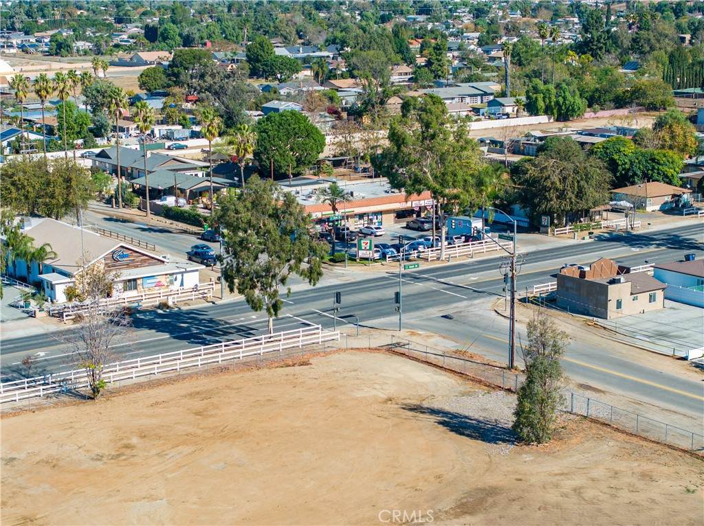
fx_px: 1422
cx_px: 352
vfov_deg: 21.0
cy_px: 263
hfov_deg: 27.8
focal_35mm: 70
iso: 100
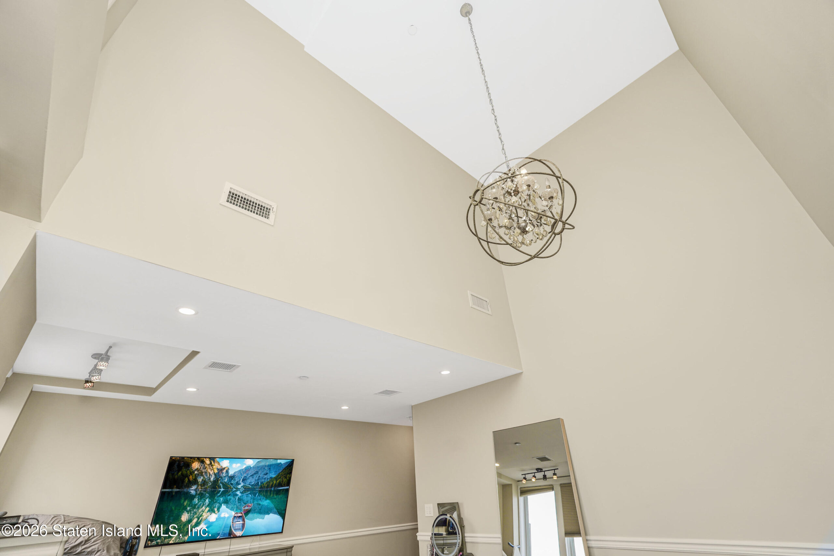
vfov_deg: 73.8
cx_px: 417
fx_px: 371
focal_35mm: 16
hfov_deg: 96.7
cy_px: 278
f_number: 4.5
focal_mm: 16
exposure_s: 1/40
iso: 50
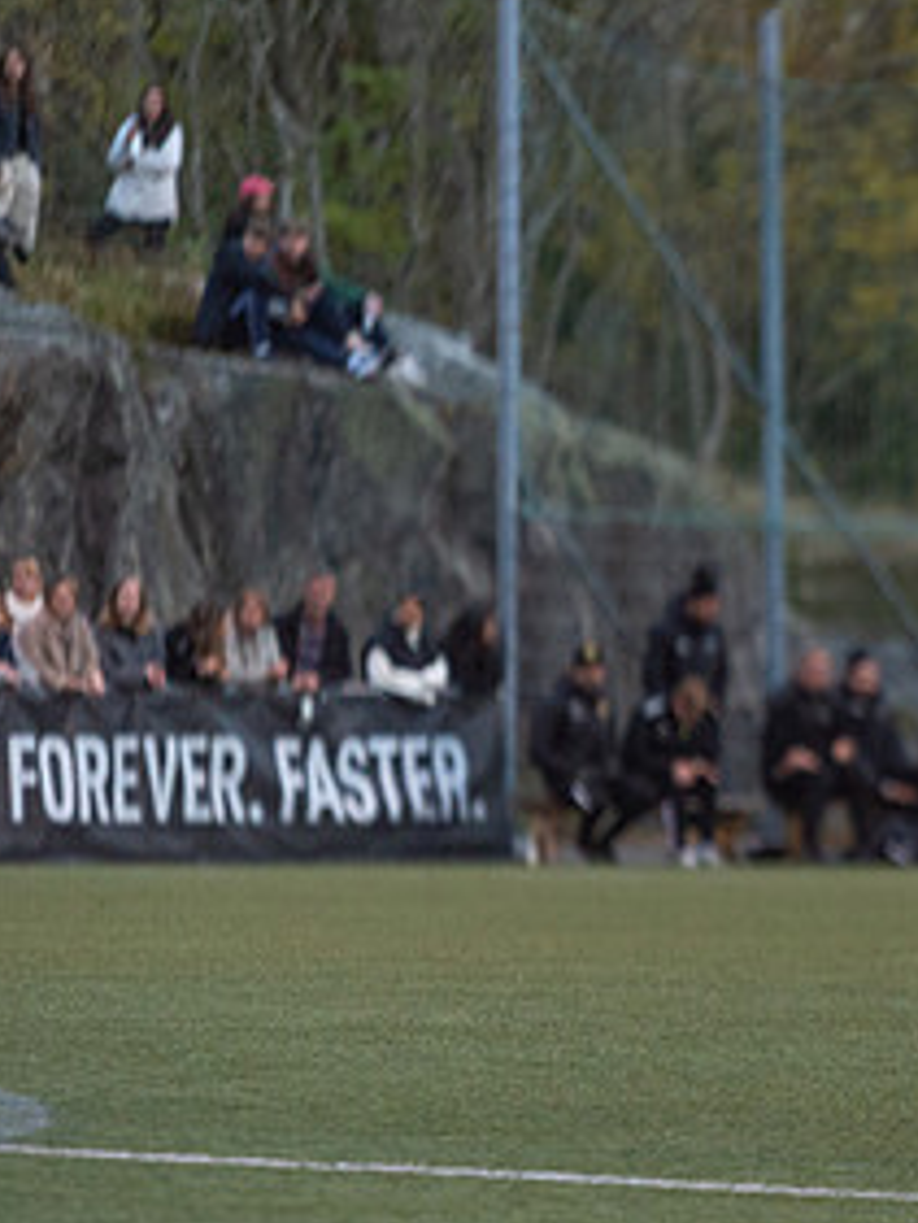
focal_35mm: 451
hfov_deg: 3.3
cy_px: 608
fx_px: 15935
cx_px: 1293
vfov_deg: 4.4
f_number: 2.8
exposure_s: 1/1000
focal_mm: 200
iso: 5000
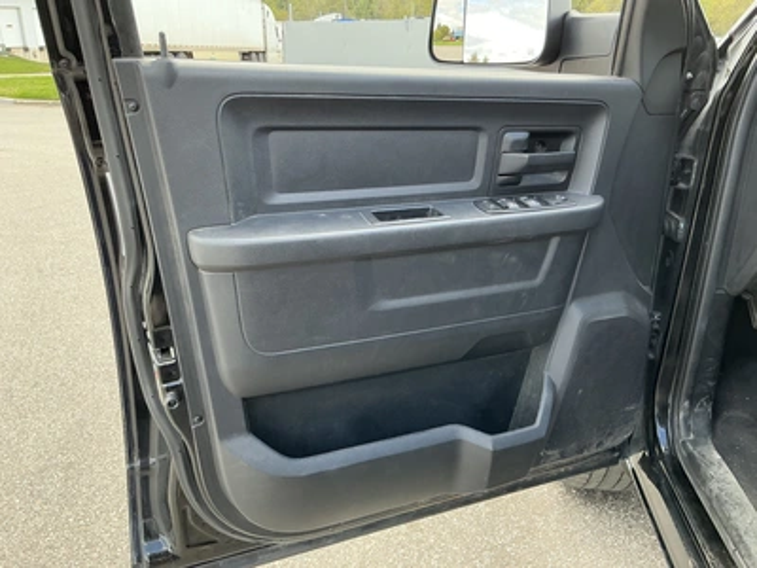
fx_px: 612
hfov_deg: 63.4
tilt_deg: -21.0
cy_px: 284
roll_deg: +1.0
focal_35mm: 28
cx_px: 378
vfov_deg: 49.7
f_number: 1.8
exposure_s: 1/137
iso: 32
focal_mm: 3
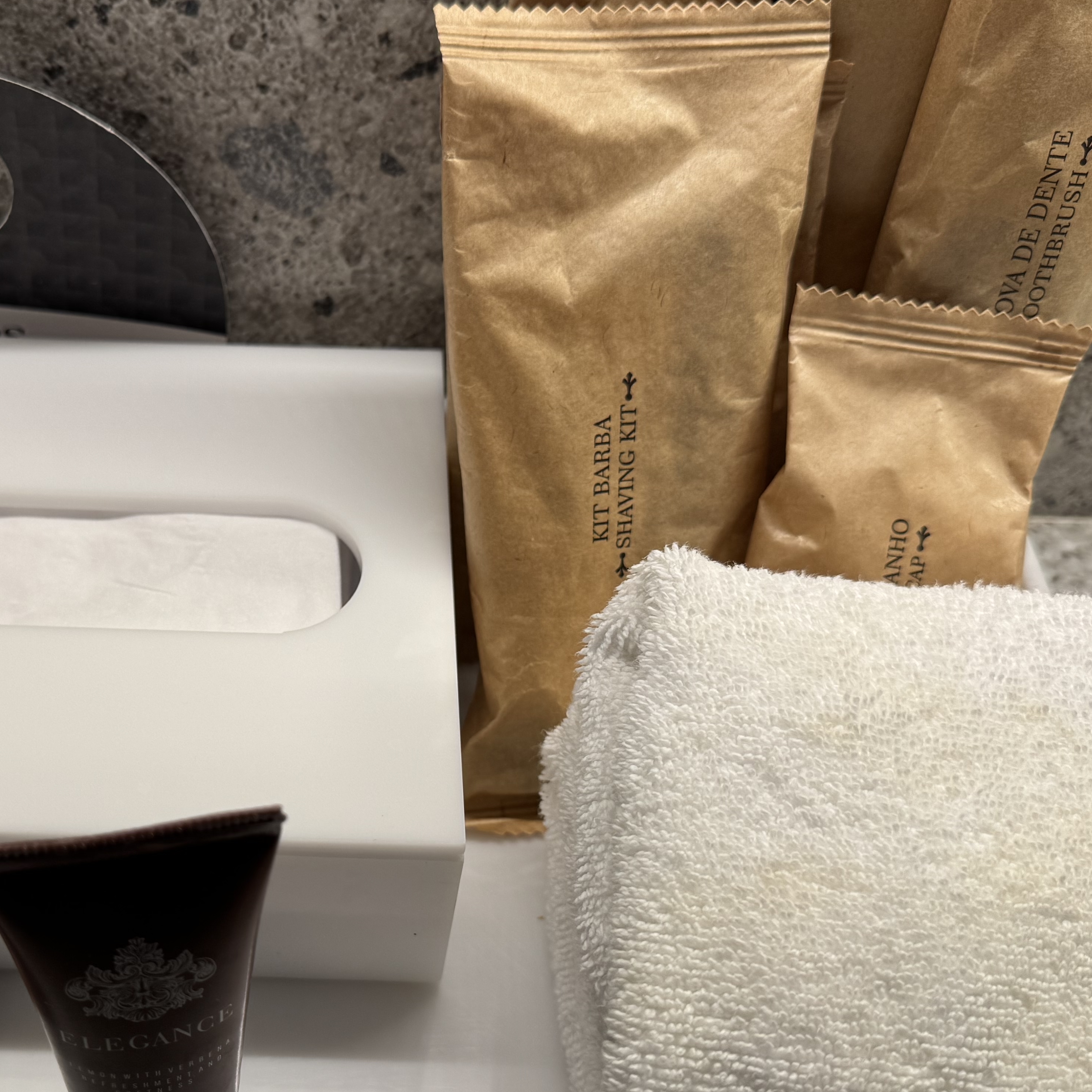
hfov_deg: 40.0
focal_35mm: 41
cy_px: 642
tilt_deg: -52.0
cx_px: 296
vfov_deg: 40.8
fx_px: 1463
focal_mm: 6.76
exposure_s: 1/120
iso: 80
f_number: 1.78
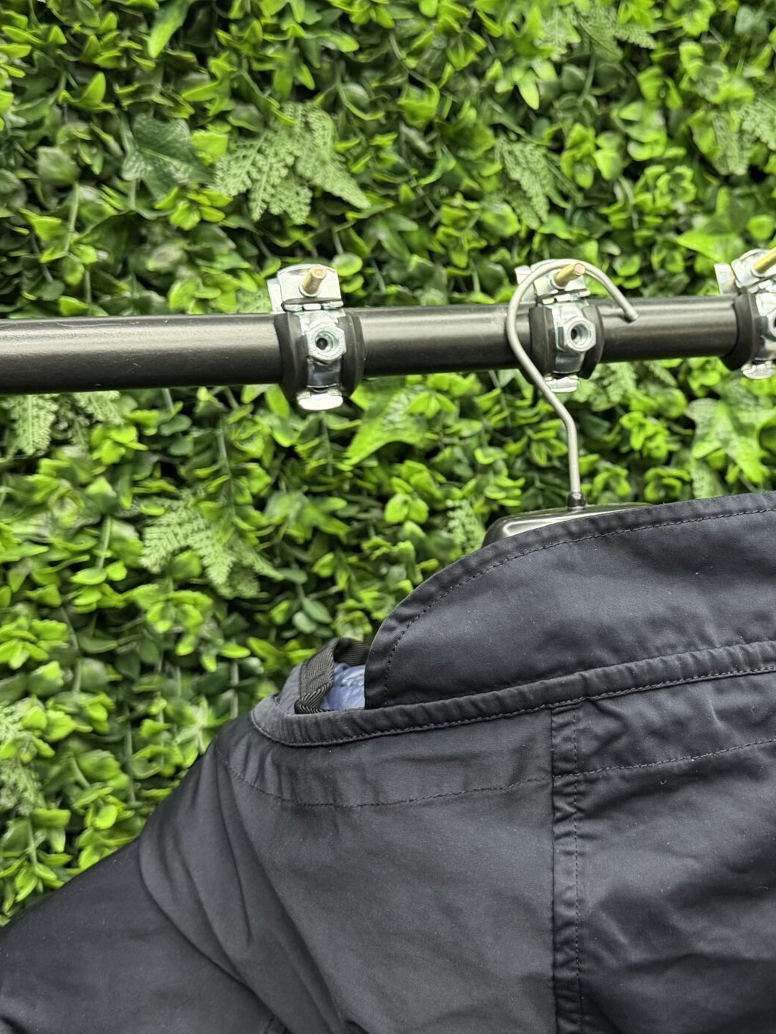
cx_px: 637
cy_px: 455
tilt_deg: -9.9
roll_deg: -0.8
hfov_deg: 31.9
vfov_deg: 42.9
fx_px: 1315
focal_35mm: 44
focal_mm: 6.76
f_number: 1.78
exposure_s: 1/60
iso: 320
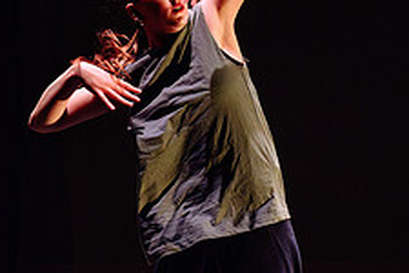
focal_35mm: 91
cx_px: 155
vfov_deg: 14.9
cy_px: 238
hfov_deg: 22.3
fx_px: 1034
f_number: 2.8
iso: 4000
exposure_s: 1/300
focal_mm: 33.5
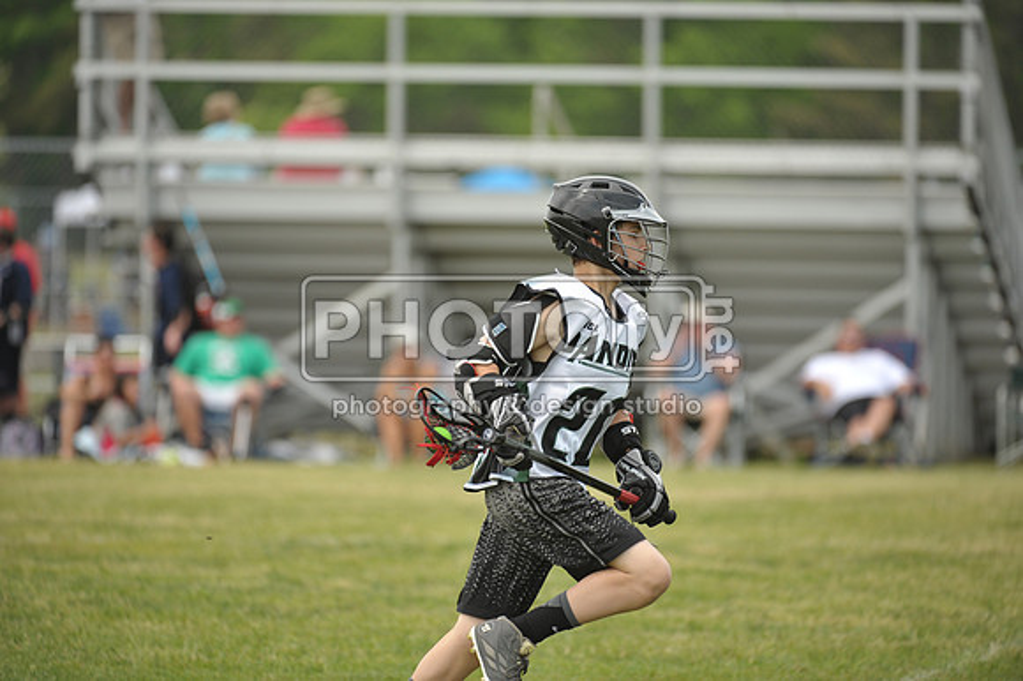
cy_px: 340
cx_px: 512
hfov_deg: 6.9
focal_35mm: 300
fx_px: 8520
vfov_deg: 4.6
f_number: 4
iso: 800
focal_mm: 300
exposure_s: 1/2000
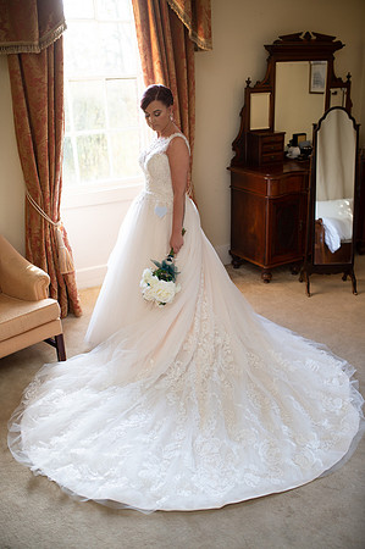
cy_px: 274
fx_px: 533
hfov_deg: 37.8
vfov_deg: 54.5
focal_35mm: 35
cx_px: 182
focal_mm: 35
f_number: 2.5
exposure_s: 1/125
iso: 320
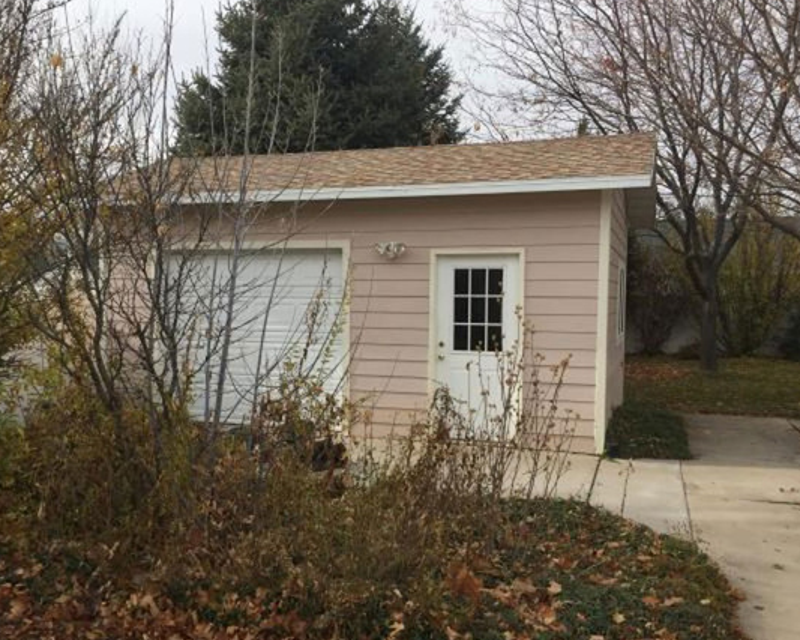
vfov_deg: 43.3
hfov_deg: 52.7
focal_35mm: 34
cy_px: 338
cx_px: 354
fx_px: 805
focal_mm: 4.15
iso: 32
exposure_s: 1/1130
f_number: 2.2
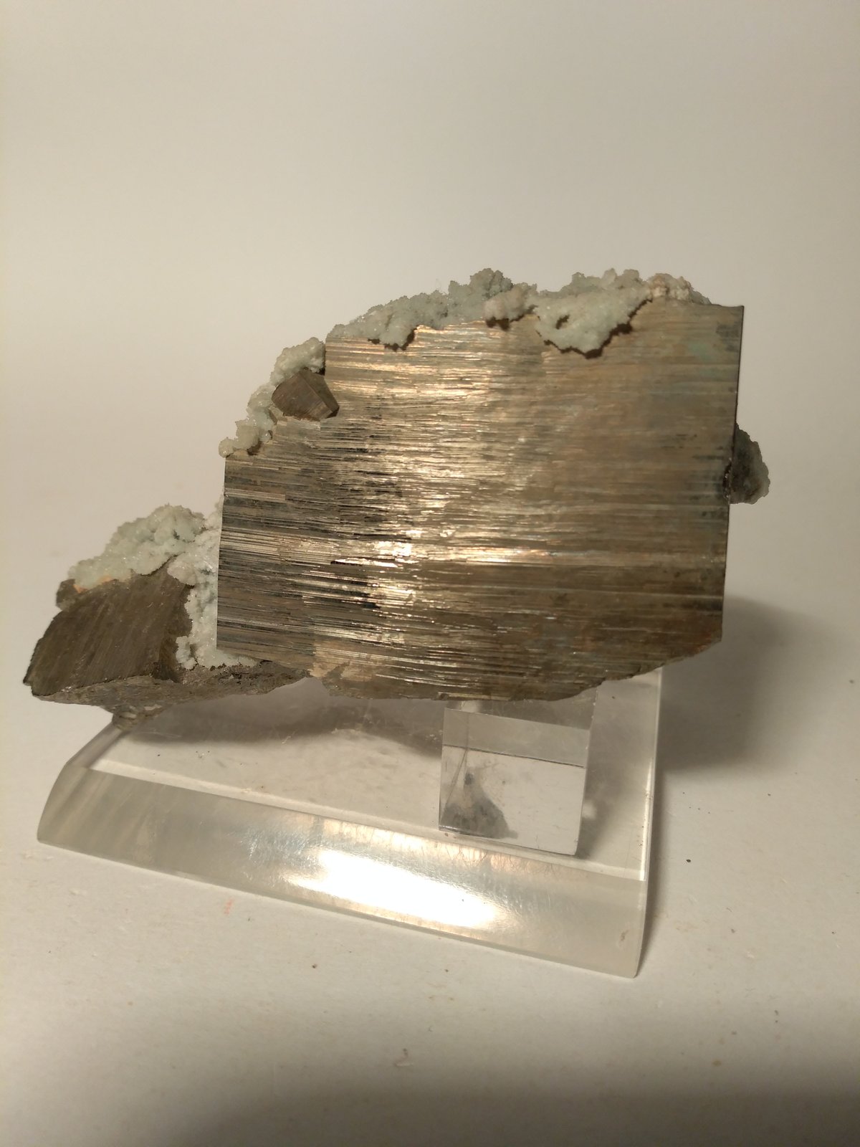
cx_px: 430
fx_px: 861
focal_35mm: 26
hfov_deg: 53.1
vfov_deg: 67.3
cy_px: 574
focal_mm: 3.54
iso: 156
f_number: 2
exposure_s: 1/100
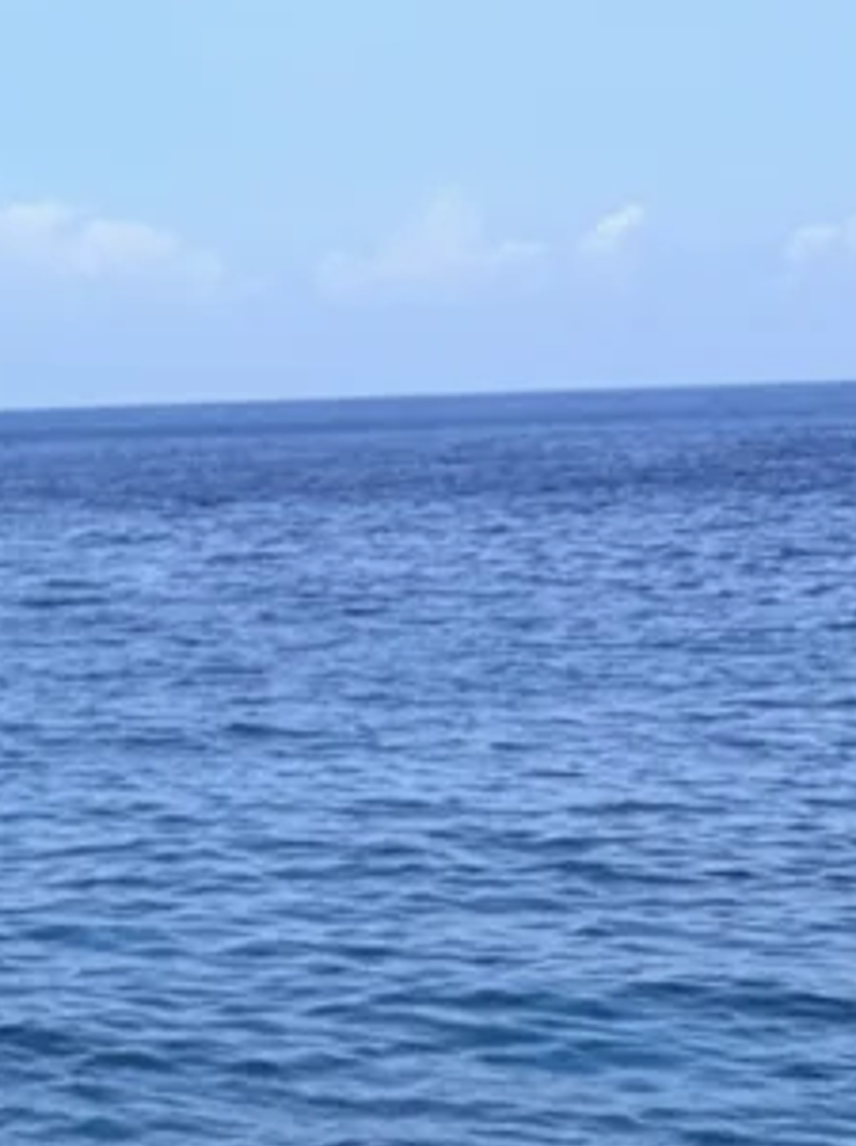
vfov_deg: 17.1
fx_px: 3800
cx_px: -1122
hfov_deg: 11.0
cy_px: 514
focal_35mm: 115
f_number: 1.78
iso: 80
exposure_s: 1/5319
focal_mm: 6.76
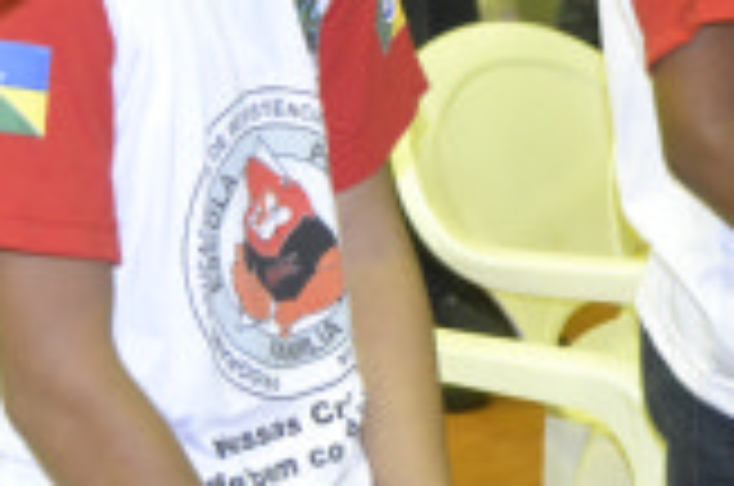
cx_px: 545
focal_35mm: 162
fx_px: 3287
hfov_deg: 12.7
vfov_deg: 8.3
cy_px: -151
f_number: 4.2
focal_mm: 35
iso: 2800
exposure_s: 1/60
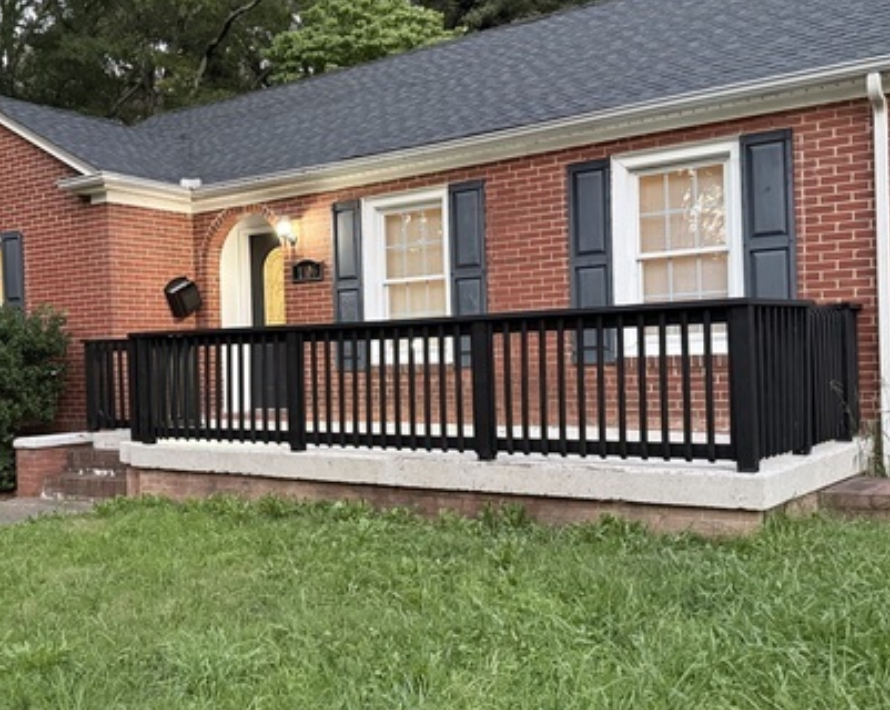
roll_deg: +1.4
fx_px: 1026
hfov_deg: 46.3
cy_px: 364
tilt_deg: +0.3
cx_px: 316
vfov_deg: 38.2
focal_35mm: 39
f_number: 1.78
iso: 800
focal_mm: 6.76
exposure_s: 1/40
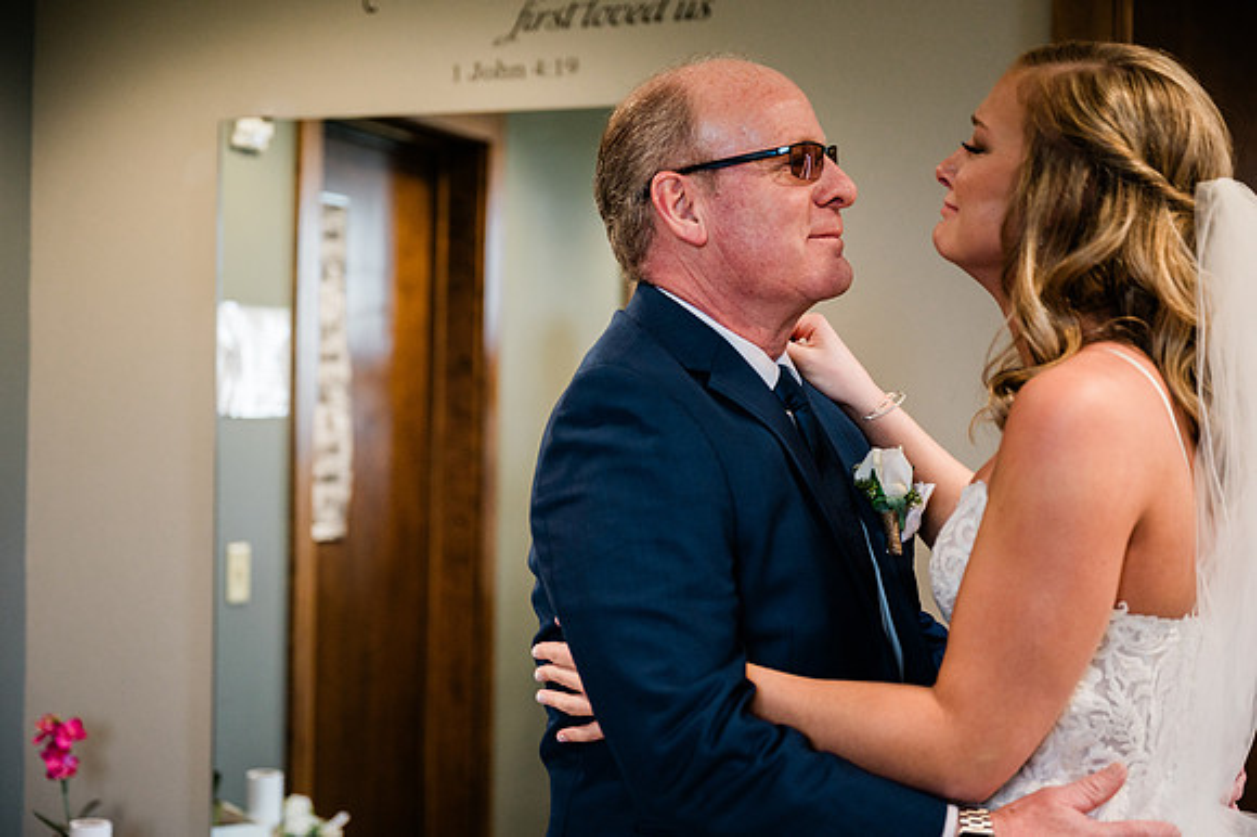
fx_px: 2130
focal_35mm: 61
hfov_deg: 32.9
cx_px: 628
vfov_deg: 22.2
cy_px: 418
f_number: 2.8
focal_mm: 60
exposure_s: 1/200
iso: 1000
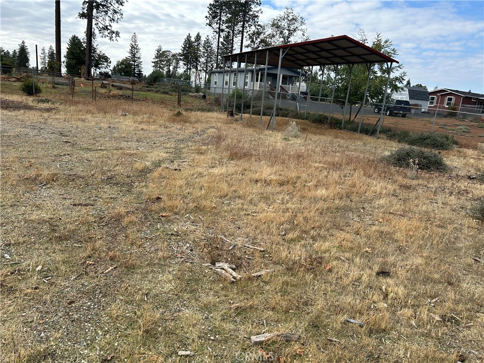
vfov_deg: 53.1
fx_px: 364
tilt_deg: -17.2
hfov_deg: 67.3
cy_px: 182
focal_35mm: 26
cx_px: 242
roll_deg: -4.5
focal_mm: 5.7
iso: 50
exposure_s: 1/2571
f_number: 1.5
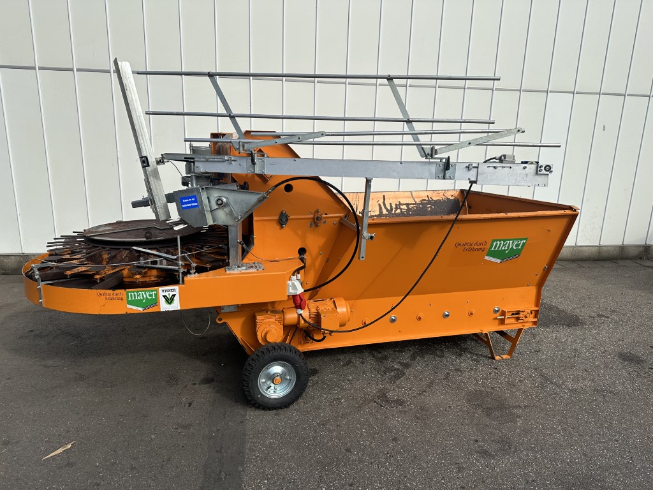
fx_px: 453
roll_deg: -1.5
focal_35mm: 24
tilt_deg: -12.8
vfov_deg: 56.8
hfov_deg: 71.6
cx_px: 326
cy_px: 245
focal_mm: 6.86
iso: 80
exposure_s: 1/3861
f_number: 1.78
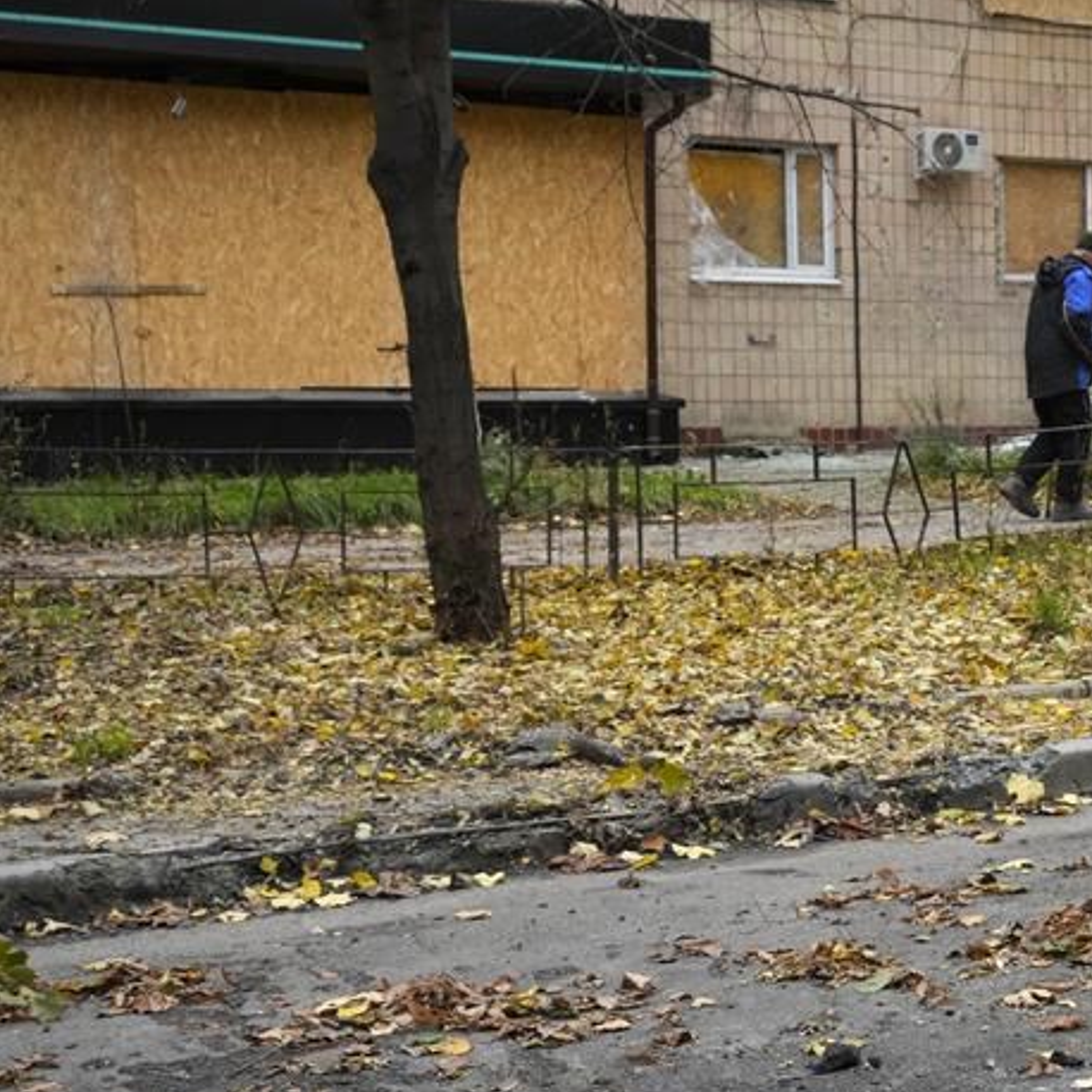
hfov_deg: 28.6
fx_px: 2034
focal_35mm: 57
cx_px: 1025
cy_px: 678
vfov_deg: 29.9
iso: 1600
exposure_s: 1/400
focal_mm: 30
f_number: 11
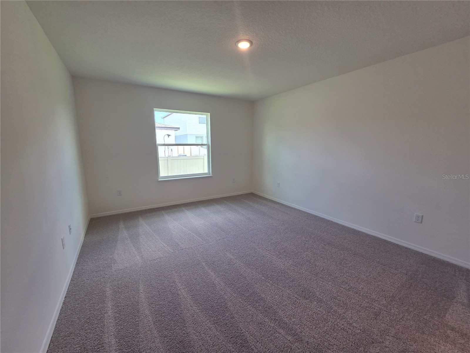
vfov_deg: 89.9
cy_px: 176
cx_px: 235
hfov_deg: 106.2
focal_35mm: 13
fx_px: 177
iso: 80
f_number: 2.2
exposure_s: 1/120
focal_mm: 2.2
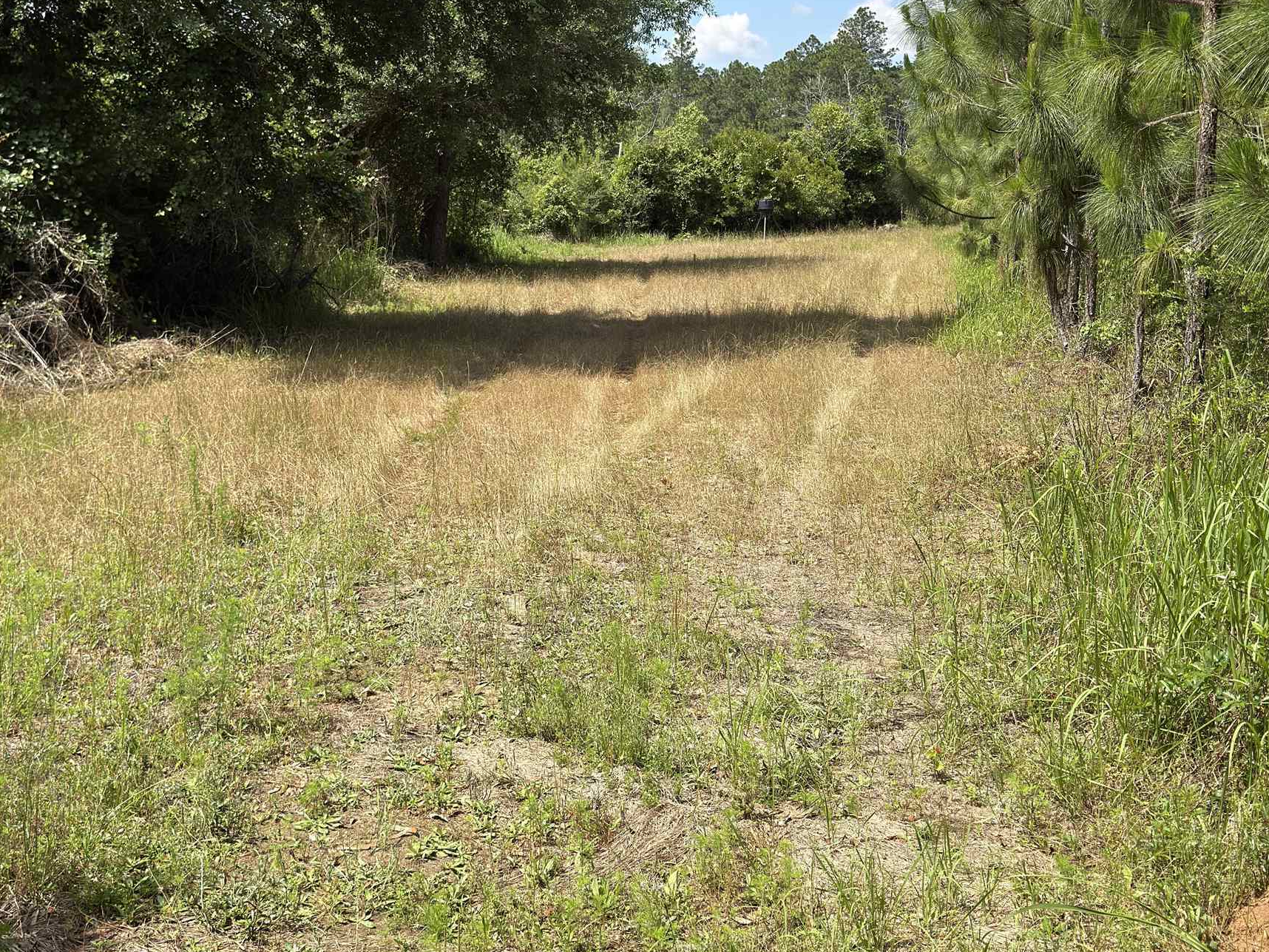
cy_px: 291
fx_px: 1723
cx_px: 637
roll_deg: -1.0
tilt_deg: -3.9
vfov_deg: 30.6
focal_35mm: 47
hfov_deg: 40.4
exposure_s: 1/3311
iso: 80
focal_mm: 6.76
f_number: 1.78
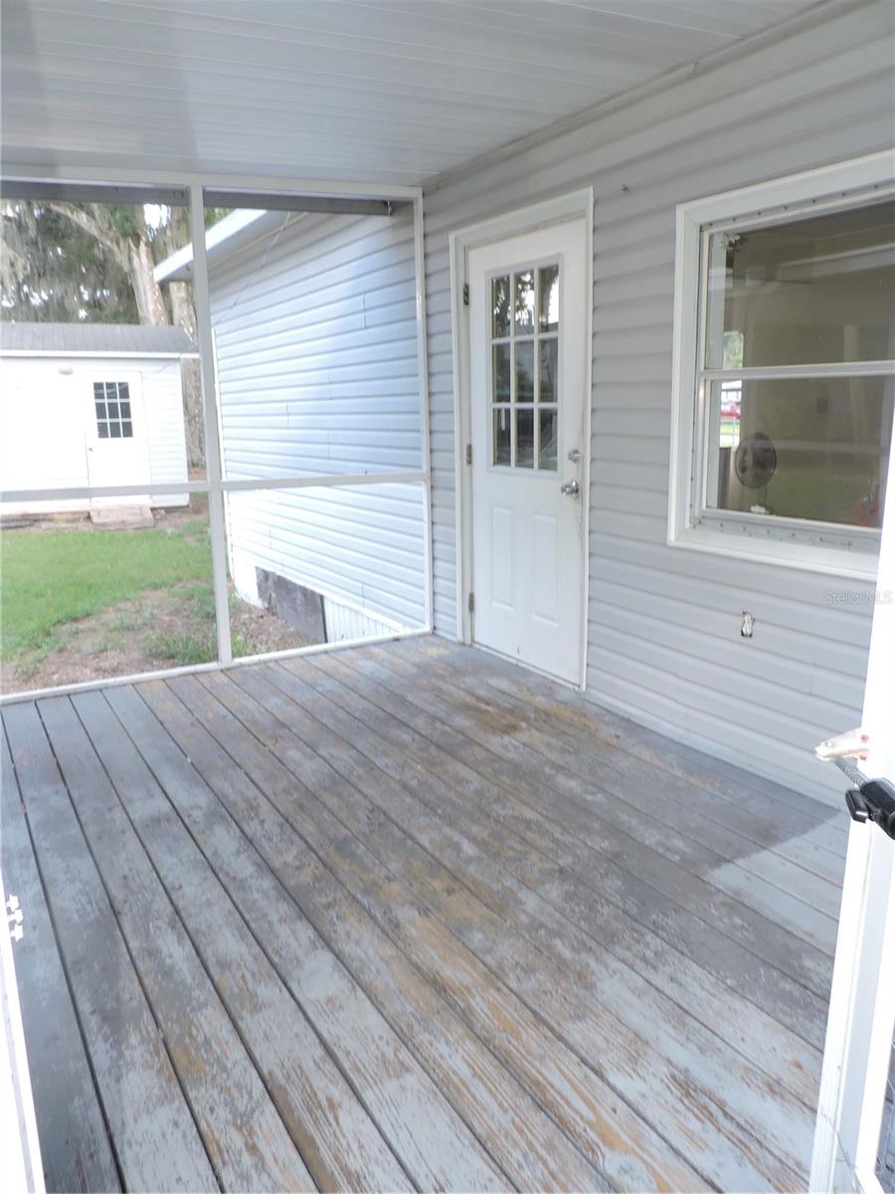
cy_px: 597
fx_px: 827
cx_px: 448
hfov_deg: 56.8
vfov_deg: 71.6
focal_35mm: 24
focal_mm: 4.3
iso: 180
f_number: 3
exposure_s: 1/40
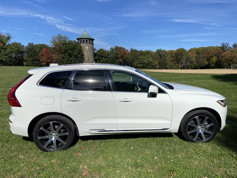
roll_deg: +0.2
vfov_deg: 53.1
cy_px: 89
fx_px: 178
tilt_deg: -11.5
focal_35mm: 26
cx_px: 118
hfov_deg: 67.3
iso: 32
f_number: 1.8
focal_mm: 4.25
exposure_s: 1/5747
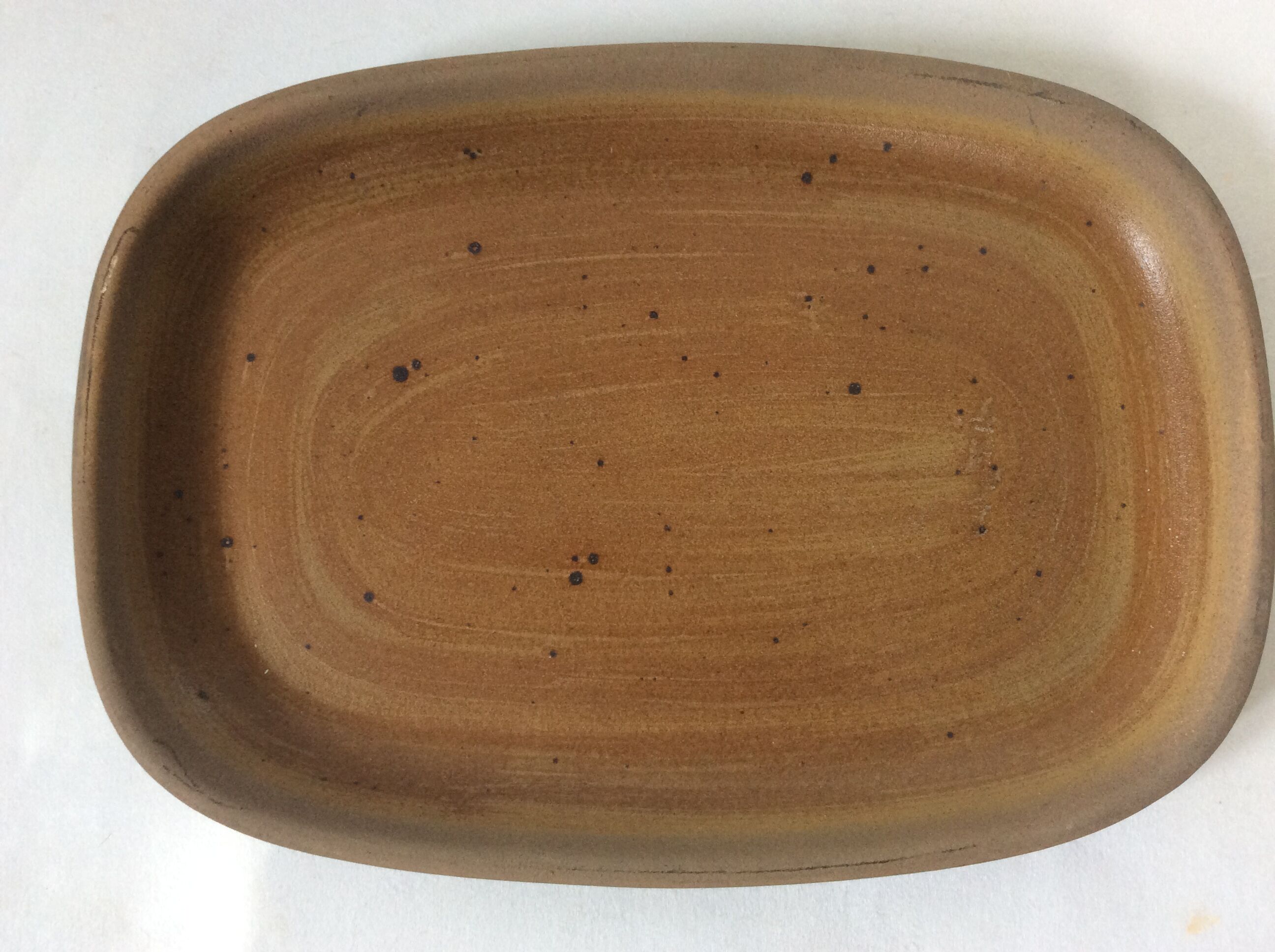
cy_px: 476
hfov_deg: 56.9
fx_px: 1177
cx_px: 638
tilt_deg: -85.6
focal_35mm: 32
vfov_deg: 44.1
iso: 80
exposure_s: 1/25
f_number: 2.4
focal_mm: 3.3
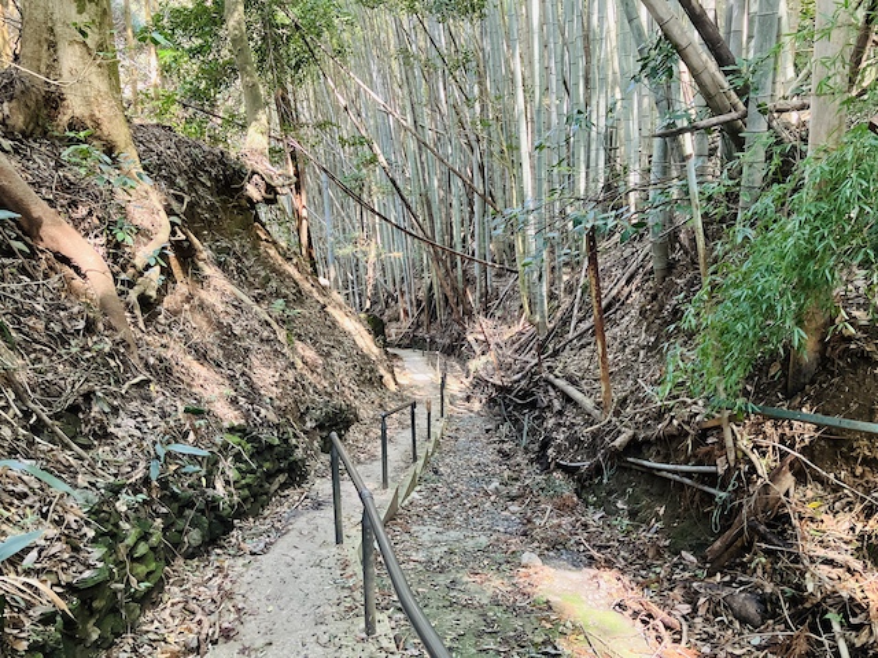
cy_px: 329
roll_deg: +0.0
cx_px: 439
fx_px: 710
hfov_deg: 63.4
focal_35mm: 28
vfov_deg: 49.7
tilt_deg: -15.8
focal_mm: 3.99
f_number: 1.8
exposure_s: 1/60
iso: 250
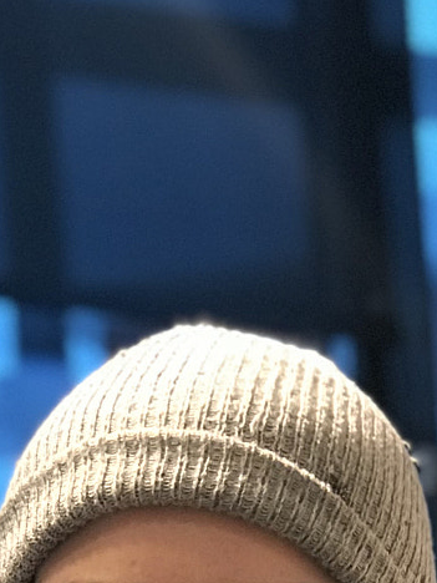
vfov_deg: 9.8
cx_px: 205
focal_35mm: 195
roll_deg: +3.8
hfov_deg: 7.6
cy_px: 876
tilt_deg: +3.6
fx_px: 3282
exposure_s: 1/100
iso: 200
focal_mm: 6.6
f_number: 2.8
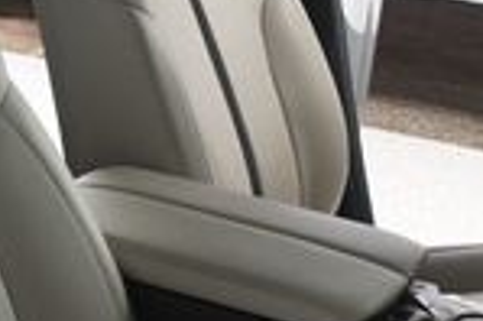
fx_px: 1729
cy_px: 253
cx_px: 45
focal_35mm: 129
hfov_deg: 15.7
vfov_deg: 10.6
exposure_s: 1/160
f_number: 6.3
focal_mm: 20
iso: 100
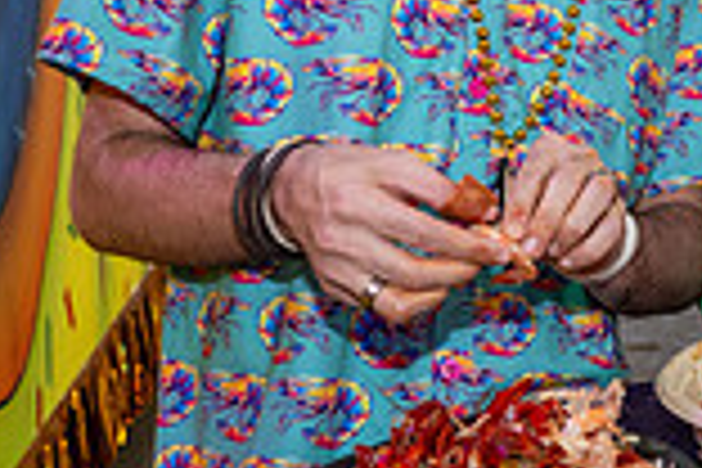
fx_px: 1774
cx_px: 850
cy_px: 52
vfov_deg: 14.9
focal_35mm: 91
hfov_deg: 20.8
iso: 800
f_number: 4
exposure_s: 1/100
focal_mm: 24.5
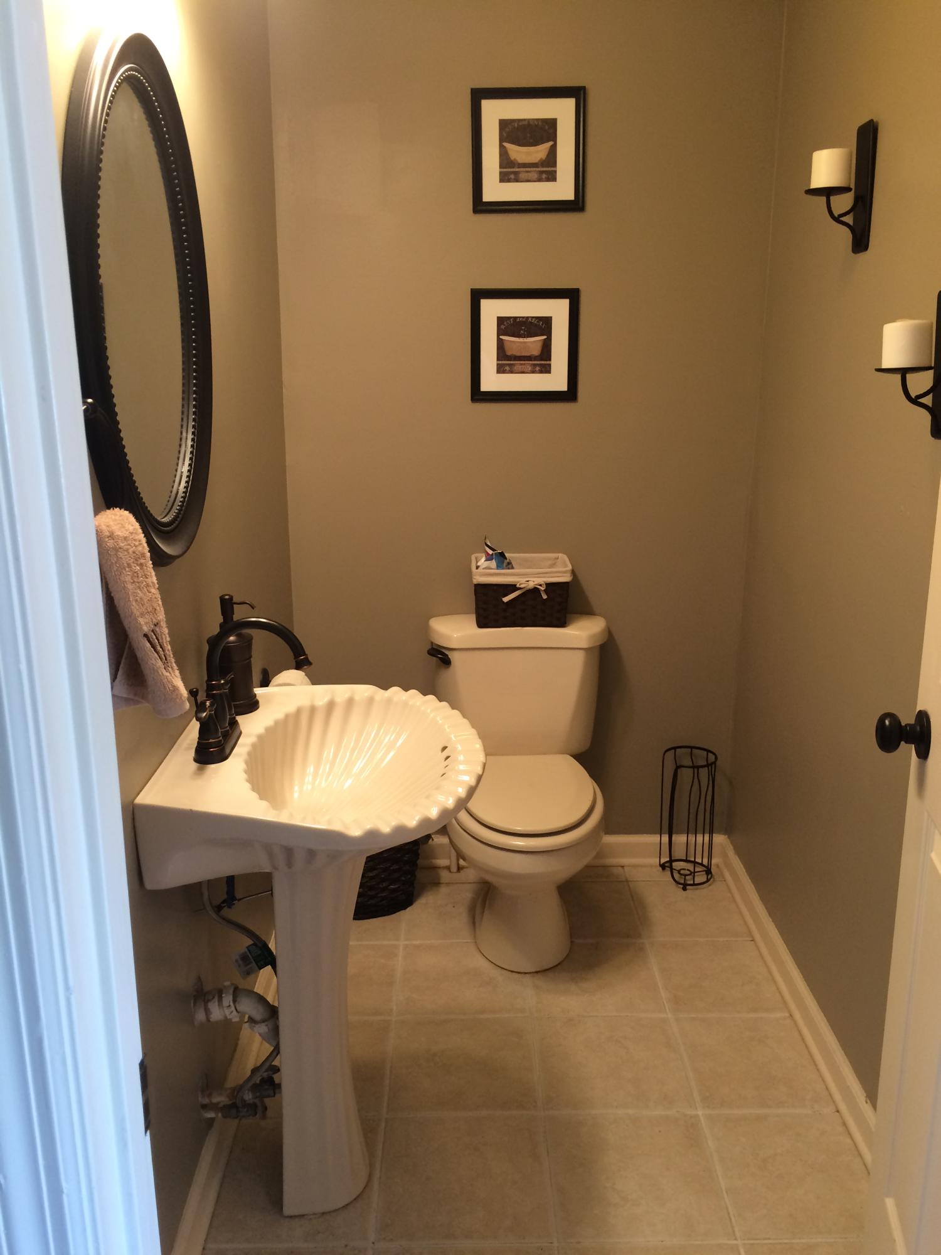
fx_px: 1051
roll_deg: +1.4
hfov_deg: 48.2
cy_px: 628
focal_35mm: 29
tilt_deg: -14.4
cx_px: 470
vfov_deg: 61.7
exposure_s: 1/30
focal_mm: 4.15
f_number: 2.2
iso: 80
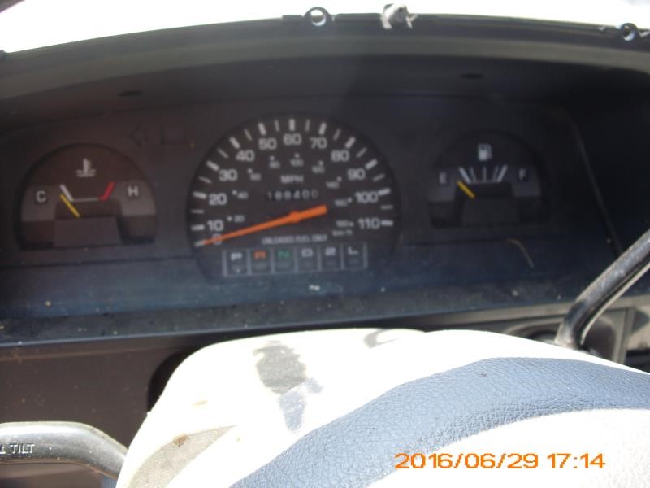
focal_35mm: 36
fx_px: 676
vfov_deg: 39.7
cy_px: 244
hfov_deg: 51.4
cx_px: 325
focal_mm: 6.3
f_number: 3.1
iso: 100
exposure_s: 1/80
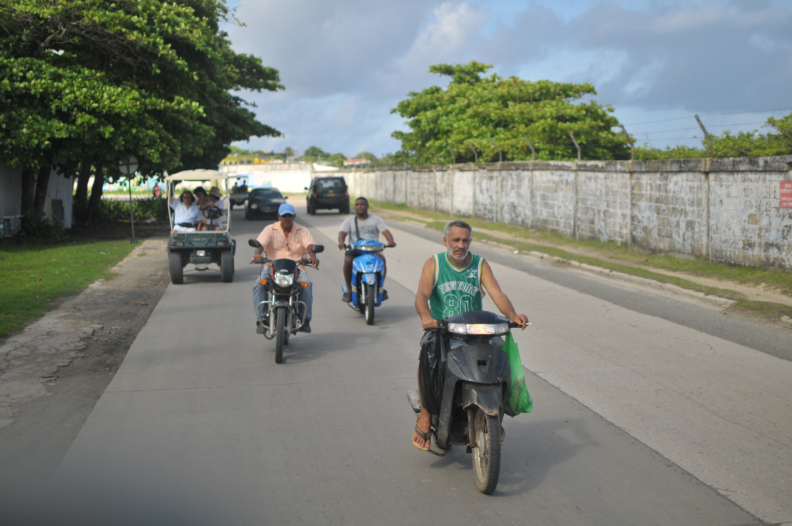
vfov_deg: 25.7
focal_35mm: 52
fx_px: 1154
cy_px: 263
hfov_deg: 37.9
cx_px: 396
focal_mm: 35
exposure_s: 1/3200
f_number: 1.8
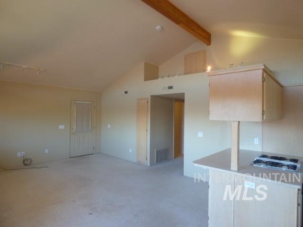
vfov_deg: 66.0
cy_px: 114
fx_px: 175
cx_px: 152
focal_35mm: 20
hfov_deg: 81.7
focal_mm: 3.58
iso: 100
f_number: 2.8
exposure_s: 1/30
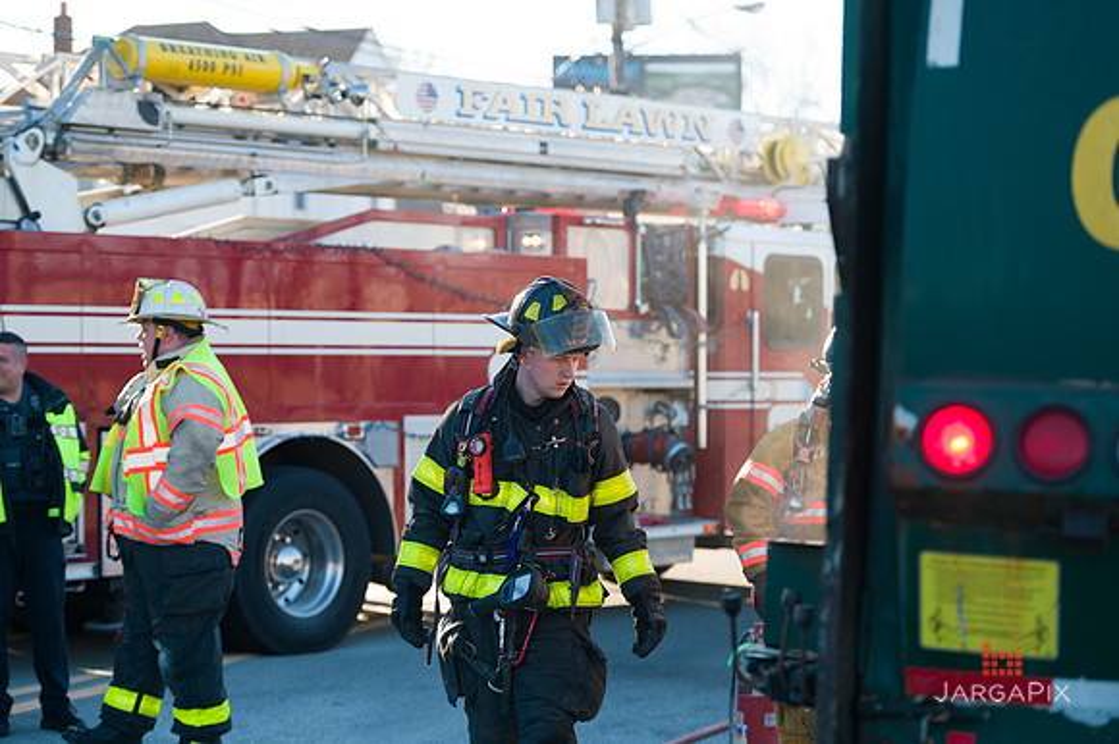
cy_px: 372
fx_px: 2672
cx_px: 560
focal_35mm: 86
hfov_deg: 23.7
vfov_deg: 15.9
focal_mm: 86
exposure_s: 1/500
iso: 200
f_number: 3.2
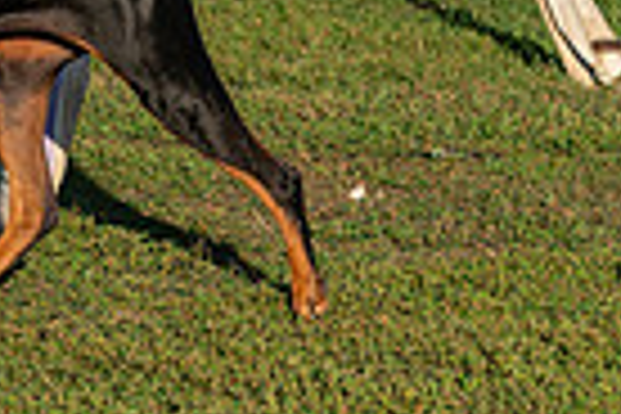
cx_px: -277
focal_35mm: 554
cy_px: -400
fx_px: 9556
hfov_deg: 3.7
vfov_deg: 2.5
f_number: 4.5
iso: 125
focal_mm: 113
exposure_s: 1/1250
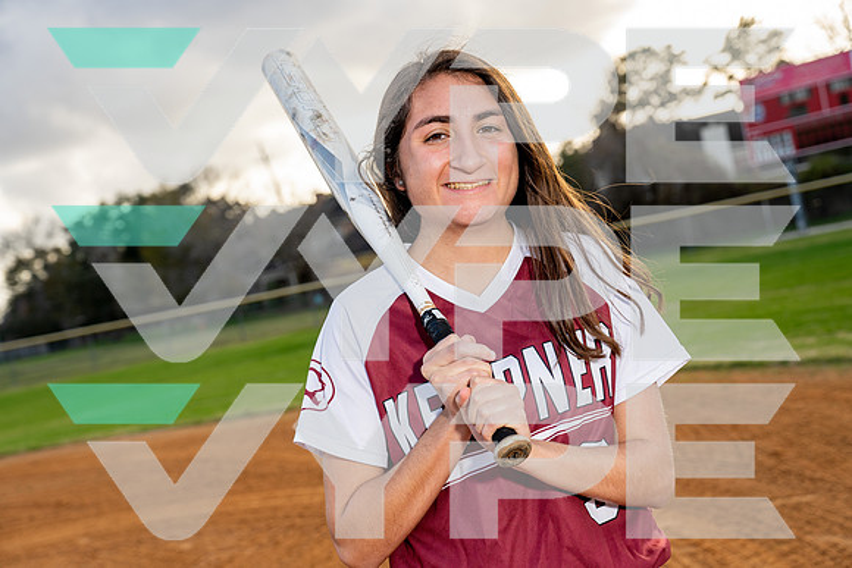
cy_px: 284
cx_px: 426
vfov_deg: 25.1
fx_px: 1278
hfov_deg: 36.9
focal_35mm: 54
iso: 100
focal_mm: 54
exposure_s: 1/250
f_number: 5
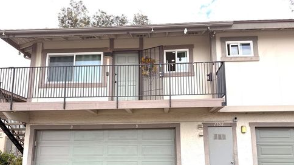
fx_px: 210
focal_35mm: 27
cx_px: 148
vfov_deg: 42.2
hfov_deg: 69.9
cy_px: 113
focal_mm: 6.76
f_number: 1.78
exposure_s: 1/3021
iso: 100
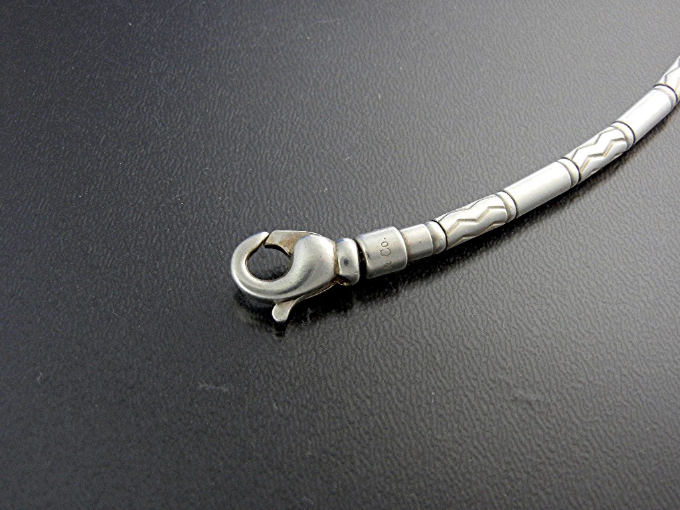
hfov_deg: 36.8
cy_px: 255
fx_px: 1021
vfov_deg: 28.0
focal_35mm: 52
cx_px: 340
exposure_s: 1/21.5
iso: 400
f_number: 3.9
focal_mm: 9.3
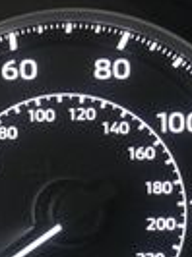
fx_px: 1449
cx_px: -320
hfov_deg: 7.0
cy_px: 159
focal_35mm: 195
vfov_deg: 10.2
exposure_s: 1/60
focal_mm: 28
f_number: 4.5
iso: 2500
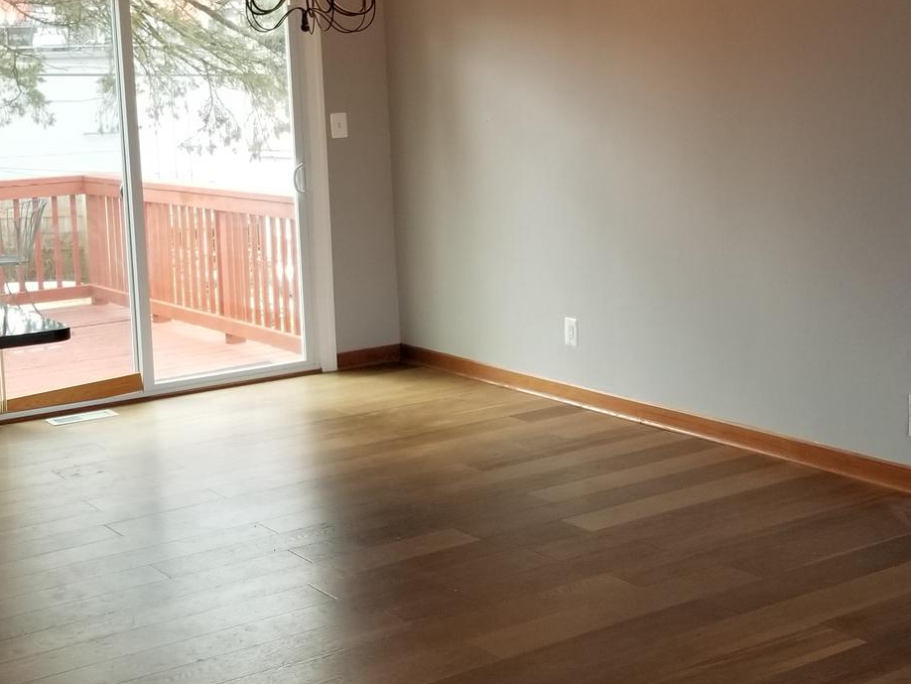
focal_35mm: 58
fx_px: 1527
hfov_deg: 33.1
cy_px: 155
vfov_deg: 24.9
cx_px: 550
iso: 50
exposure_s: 1/133
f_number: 1.7
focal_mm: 4.25
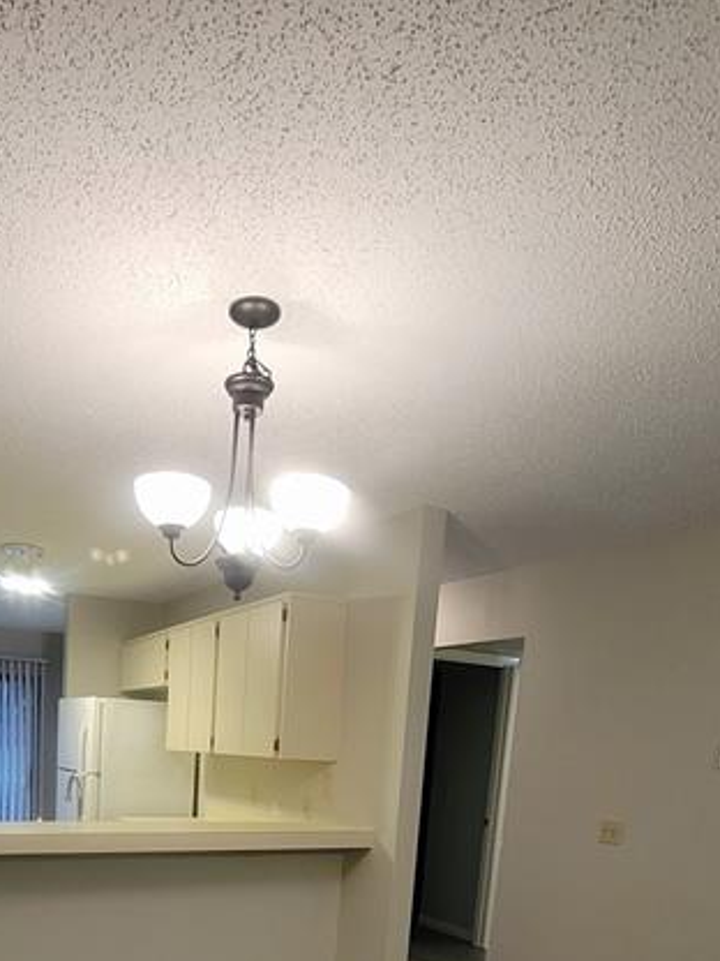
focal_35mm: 24
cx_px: 208
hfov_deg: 54.9
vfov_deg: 59.8
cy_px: 880
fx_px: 666
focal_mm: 2.2
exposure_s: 1/60.2
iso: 320
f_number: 2.2
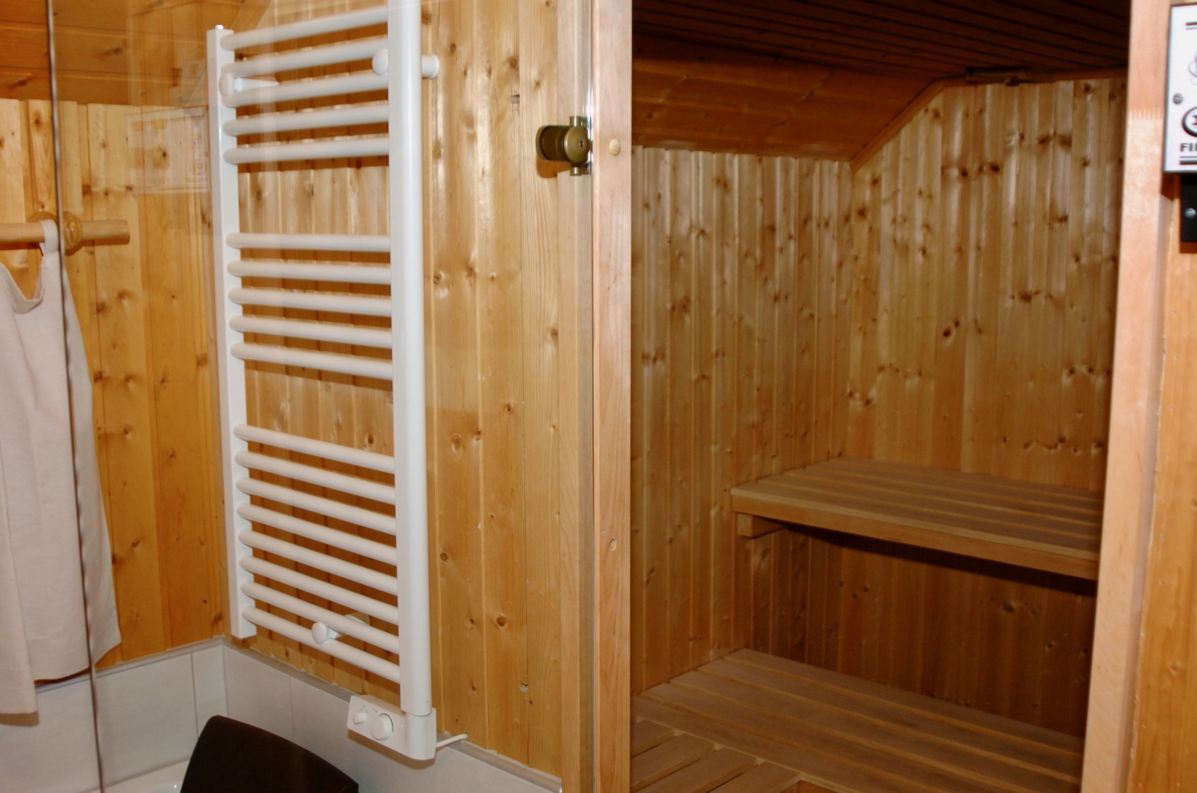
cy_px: 396
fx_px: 1195
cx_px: 598
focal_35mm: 36
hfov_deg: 53.2
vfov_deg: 36.7
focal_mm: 24
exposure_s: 1/60
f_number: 4
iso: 200
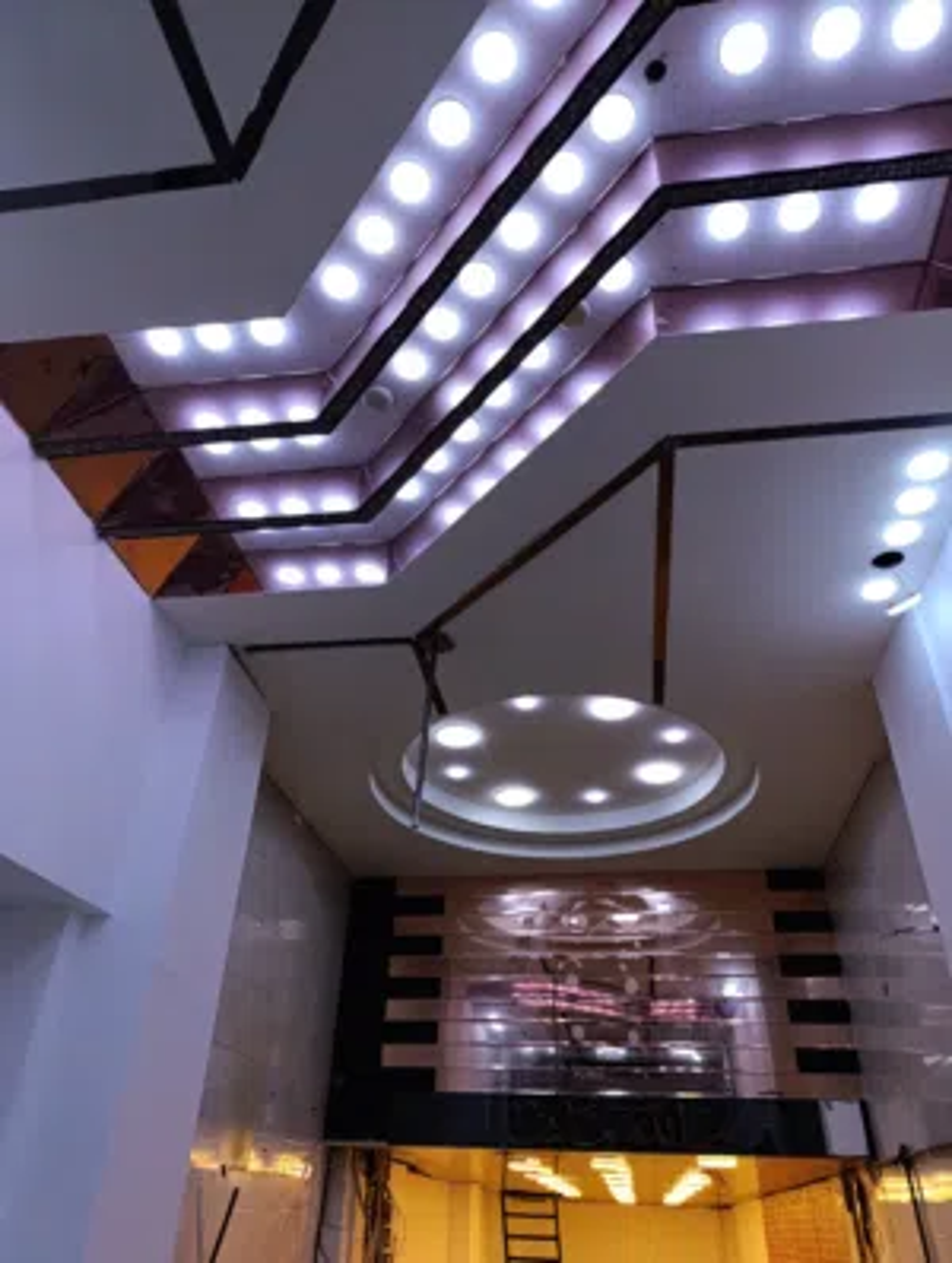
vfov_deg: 73.8
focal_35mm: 23
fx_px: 841
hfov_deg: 59.0
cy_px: 632
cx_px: 476
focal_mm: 6.14
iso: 80
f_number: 1.6
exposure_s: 1/100
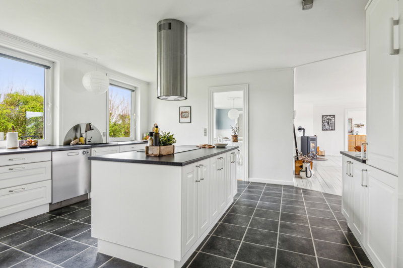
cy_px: 134
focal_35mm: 18
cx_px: 202
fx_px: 201
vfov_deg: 67.4
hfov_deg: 90.0
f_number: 11
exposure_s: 1/6
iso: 800
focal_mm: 18
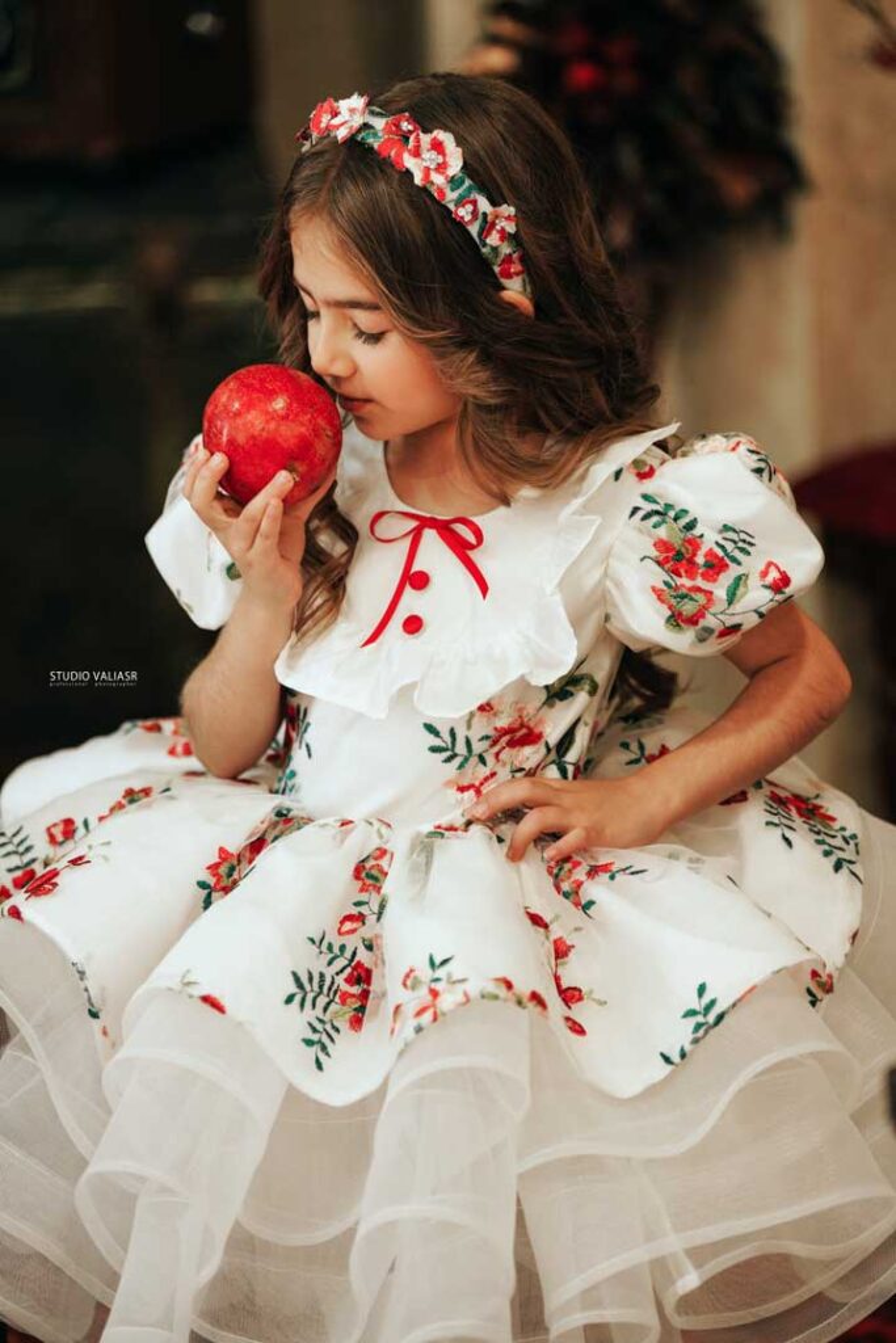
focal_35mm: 140
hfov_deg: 9.8
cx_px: 448
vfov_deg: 14.7
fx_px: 5224
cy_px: 672
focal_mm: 140
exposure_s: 1/100
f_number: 2.8
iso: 400
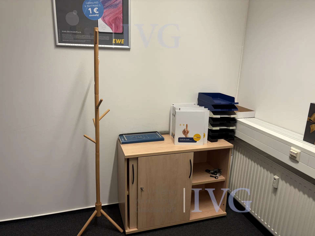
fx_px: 237
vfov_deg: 53.1
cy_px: 118
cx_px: 158
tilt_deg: -15.0
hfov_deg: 67.3
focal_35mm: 26
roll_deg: -1.7
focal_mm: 5.96
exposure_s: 1/50
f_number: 1.6
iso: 100
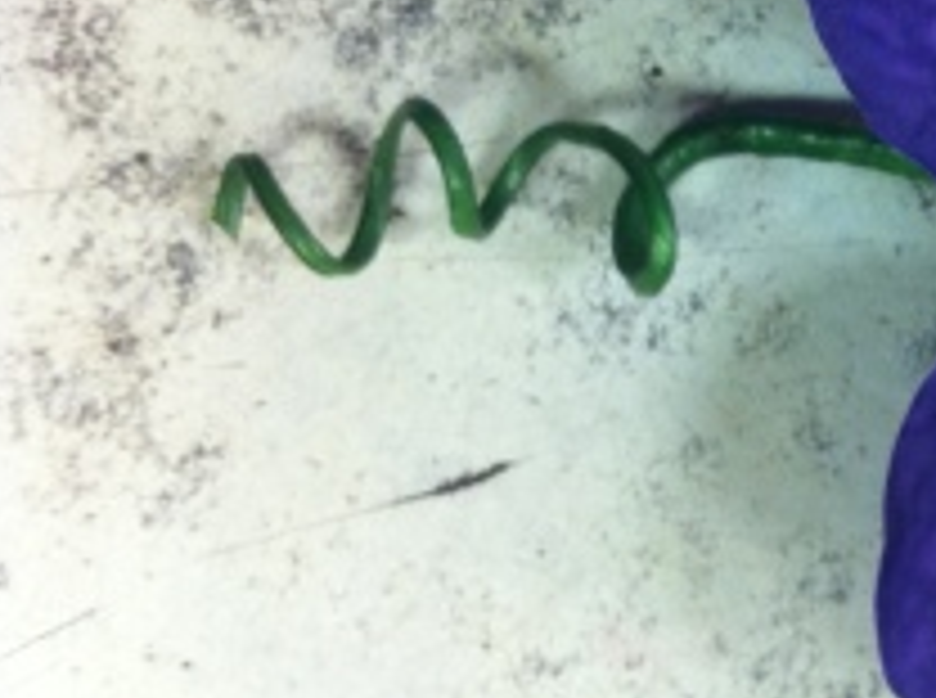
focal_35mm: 86
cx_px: 1125
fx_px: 2320
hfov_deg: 21.2
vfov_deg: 17.0
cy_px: 158
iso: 160
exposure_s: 1/17
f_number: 2.8
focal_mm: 3.85
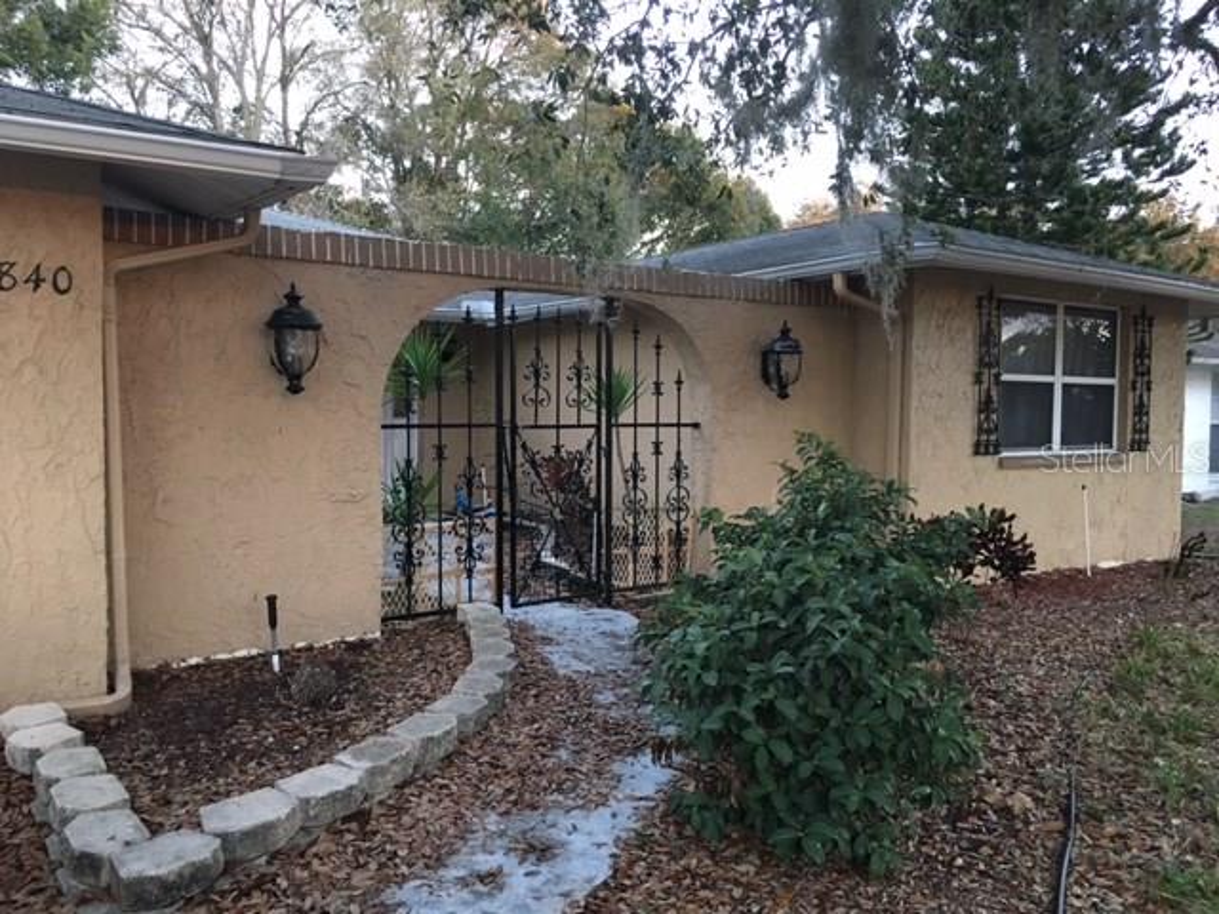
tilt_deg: -1.6
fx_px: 1021
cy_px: 457
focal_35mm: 29
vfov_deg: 48.2
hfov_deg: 61.7
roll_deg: -0.7
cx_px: 610
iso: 100
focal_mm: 4.15
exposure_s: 1/30
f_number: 2.2
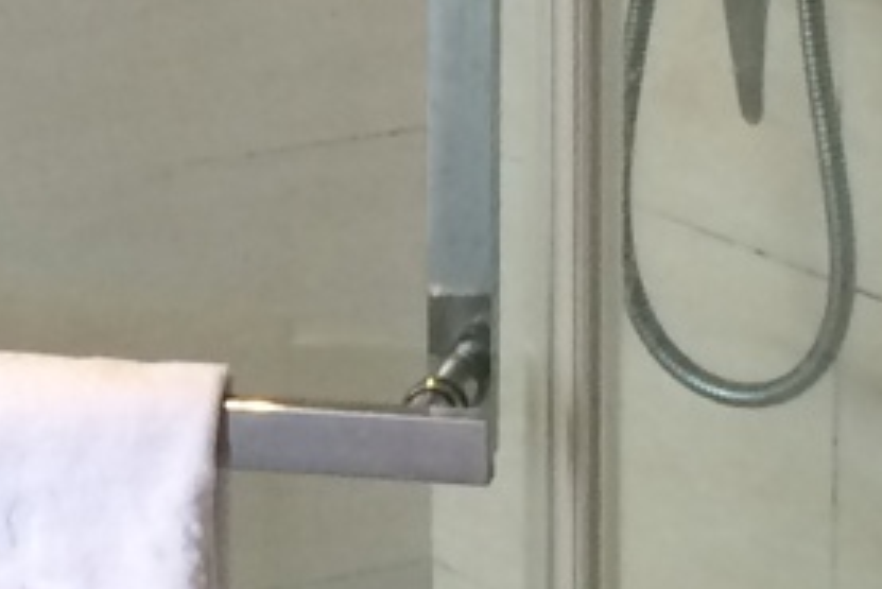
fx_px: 4437
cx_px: 49
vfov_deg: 7.6
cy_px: 240
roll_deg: +1.6
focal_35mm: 181
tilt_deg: -16.0
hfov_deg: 11.3
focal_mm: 4.15
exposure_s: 1/33
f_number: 2.2
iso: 100
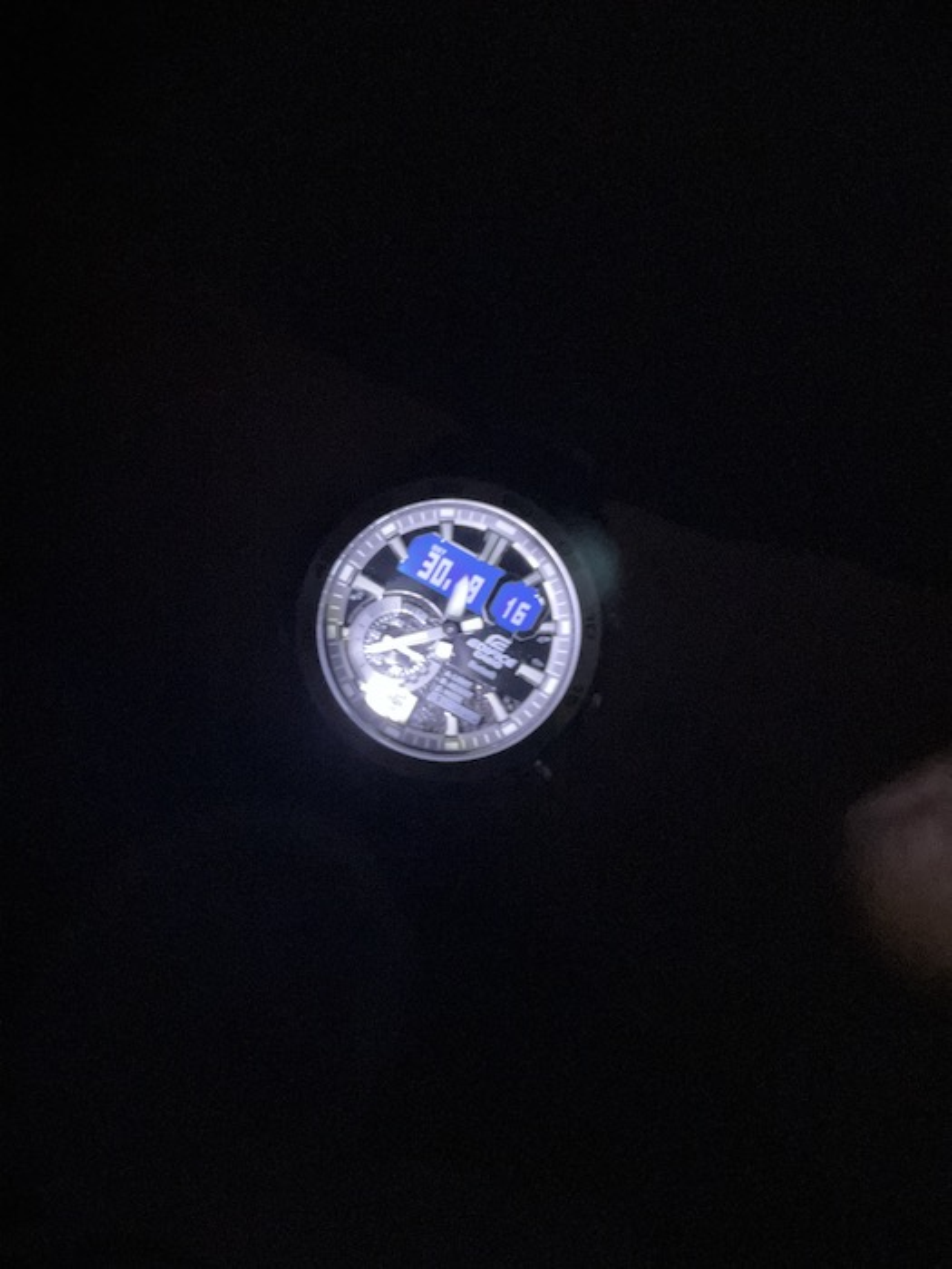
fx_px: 953
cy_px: 634
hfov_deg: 53.1
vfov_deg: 67.3
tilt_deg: -62.3
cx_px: 476
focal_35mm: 26
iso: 8000
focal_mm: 5.7
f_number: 1.5
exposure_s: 1/15
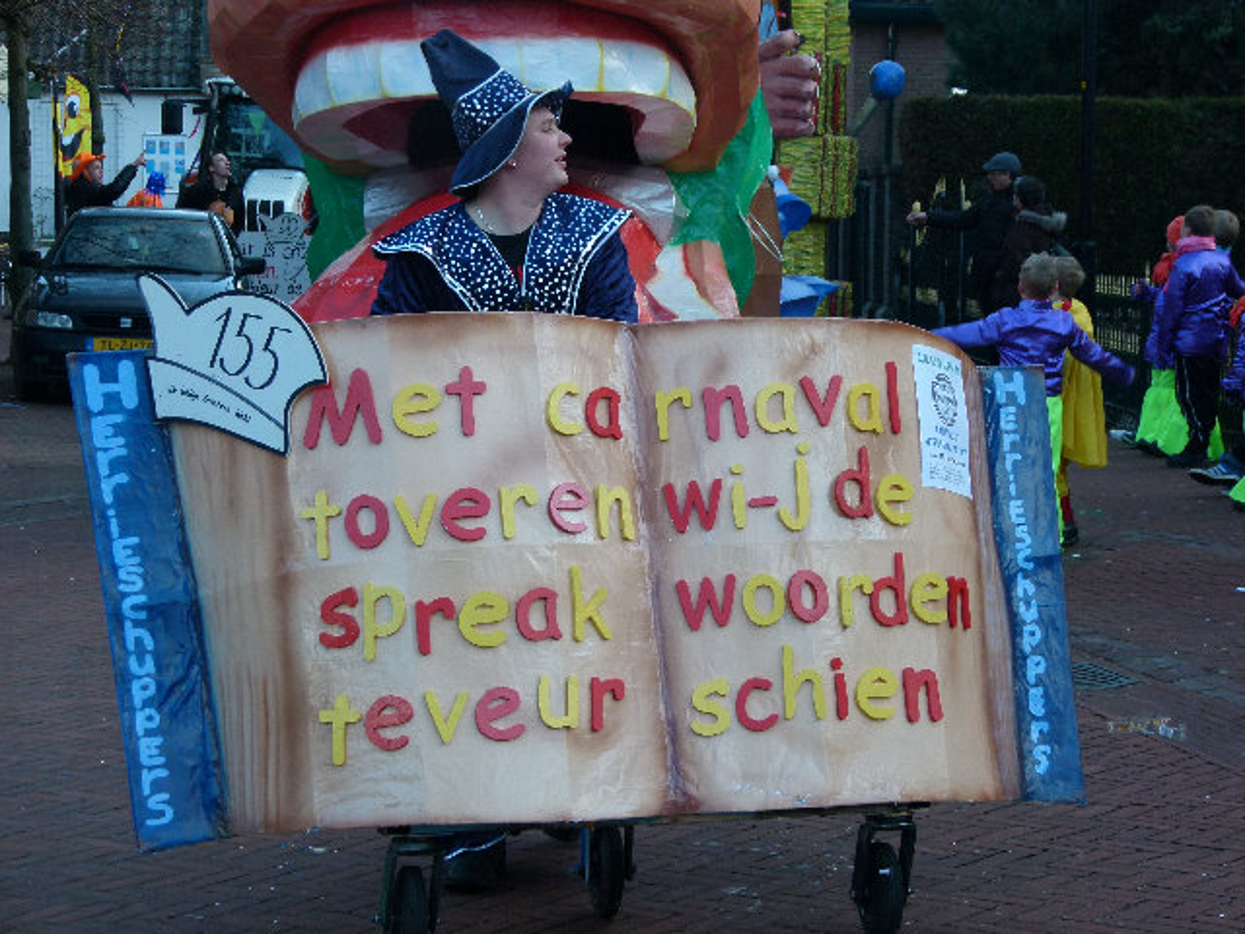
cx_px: 622
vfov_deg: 16.2
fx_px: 3273
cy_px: 467
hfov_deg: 21.5
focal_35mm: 91
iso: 100
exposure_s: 1/100
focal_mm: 16.4
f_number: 3.4
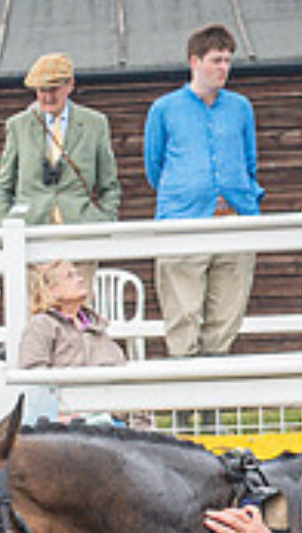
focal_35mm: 147
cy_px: 598
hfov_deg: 8.2
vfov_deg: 14.2
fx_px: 2082
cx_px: -52
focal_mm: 24
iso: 400
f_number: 5
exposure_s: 1/400
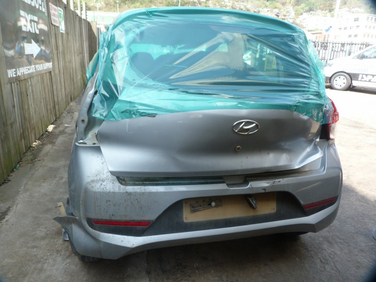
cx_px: 188
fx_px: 272
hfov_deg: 69.4
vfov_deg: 54.9
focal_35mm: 25
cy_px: 141
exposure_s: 1/100
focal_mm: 4.5
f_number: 3.6
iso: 80
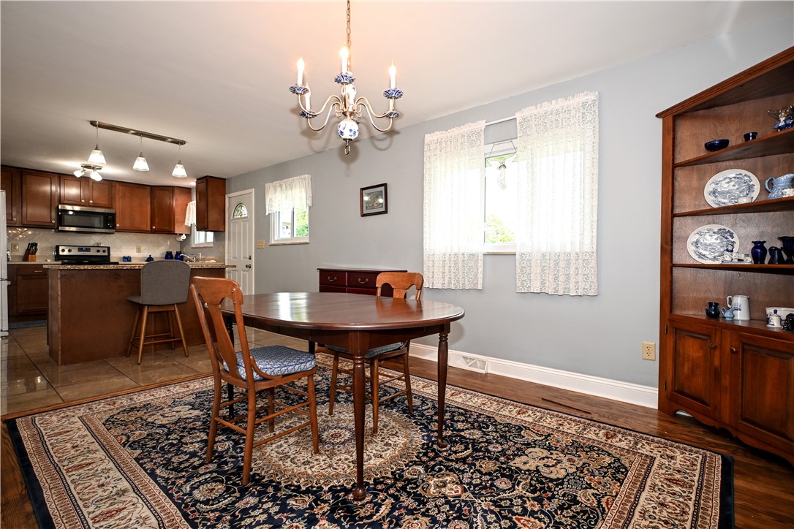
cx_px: 397
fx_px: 397
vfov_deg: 67.4
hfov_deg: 90.0
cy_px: 264
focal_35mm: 18
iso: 320
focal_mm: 12
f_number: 4
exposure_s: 1/60
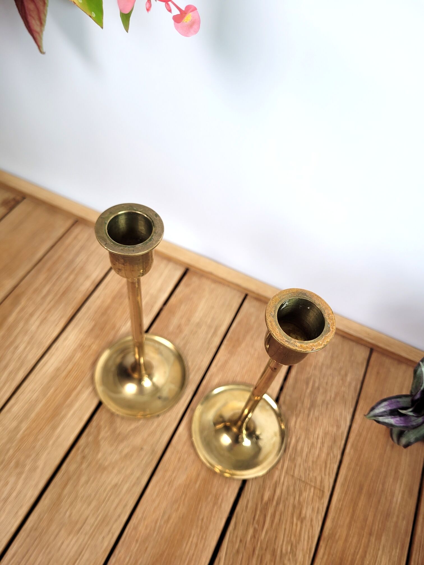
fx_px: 425
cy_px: 282
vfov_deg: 67.3
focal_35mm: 26
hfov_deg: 53.1
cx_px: 212
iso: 50
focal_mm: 5.4
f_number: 1.8
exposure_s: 1/100
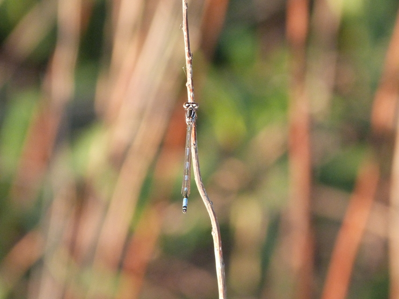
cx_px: 200
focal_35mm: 690
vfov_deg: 2.2
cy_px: 150
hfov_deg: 2.9
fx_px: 7954
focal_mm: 108
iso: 500
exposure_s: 1/250
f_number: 5.2
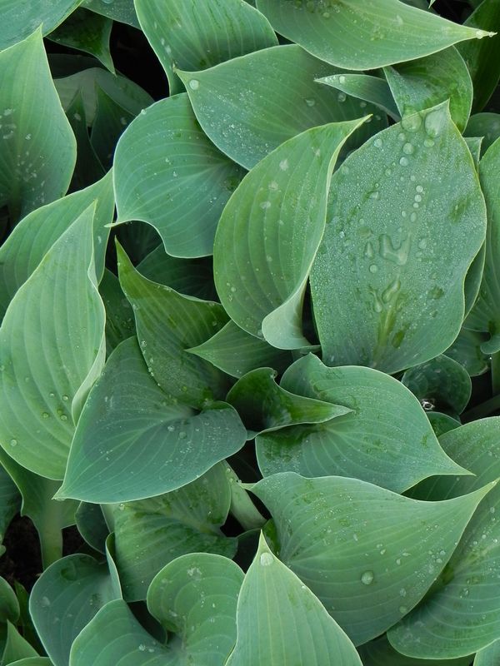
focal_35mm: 105
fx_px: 2022
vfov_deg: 18.7
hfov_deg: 14.1
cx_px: 250
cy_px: 333
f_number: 4.5
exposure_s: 1/200
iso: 160
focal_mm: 18.8
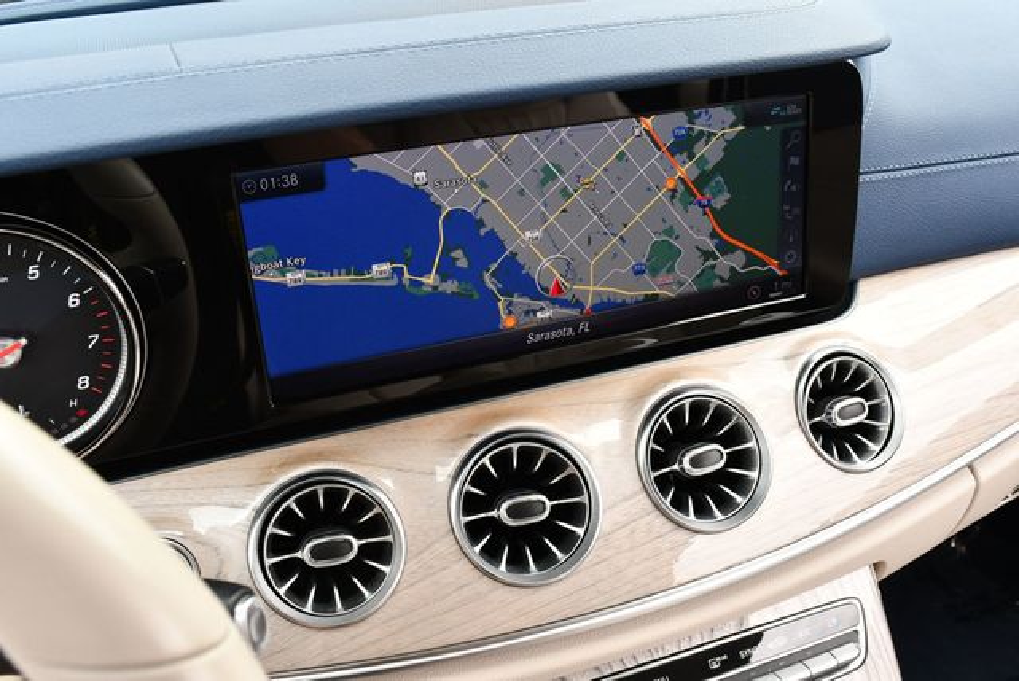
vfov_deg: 36.9
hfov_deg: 53.1
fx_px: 1020
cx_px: 510
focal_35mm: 36
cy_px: 340
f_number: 5.6
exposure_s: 1/250
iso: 400
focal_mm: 18
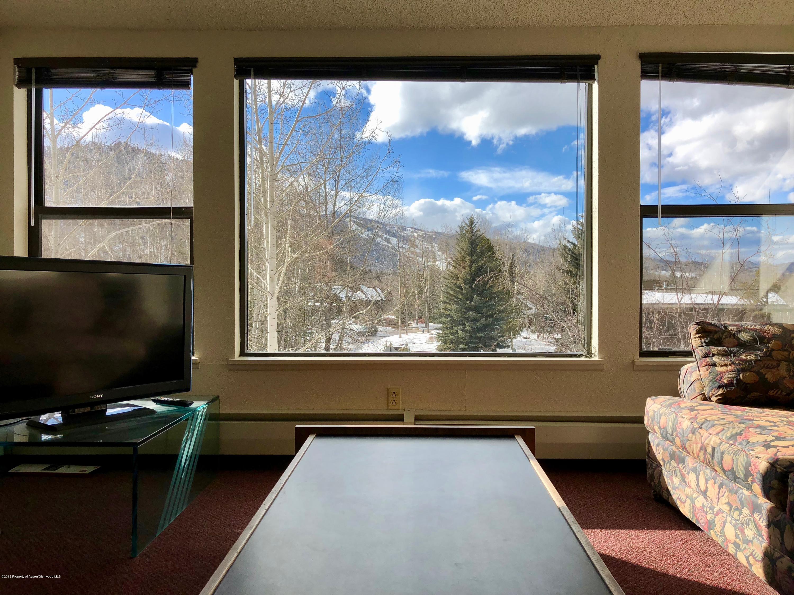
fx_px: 642
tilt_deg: -2.8
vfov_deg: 49.7
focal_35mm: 28
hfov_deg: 63.4
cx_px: 397
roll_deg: +0.0
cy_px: 298
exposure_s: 1/1333
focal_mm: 4
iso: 20
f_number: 1.8
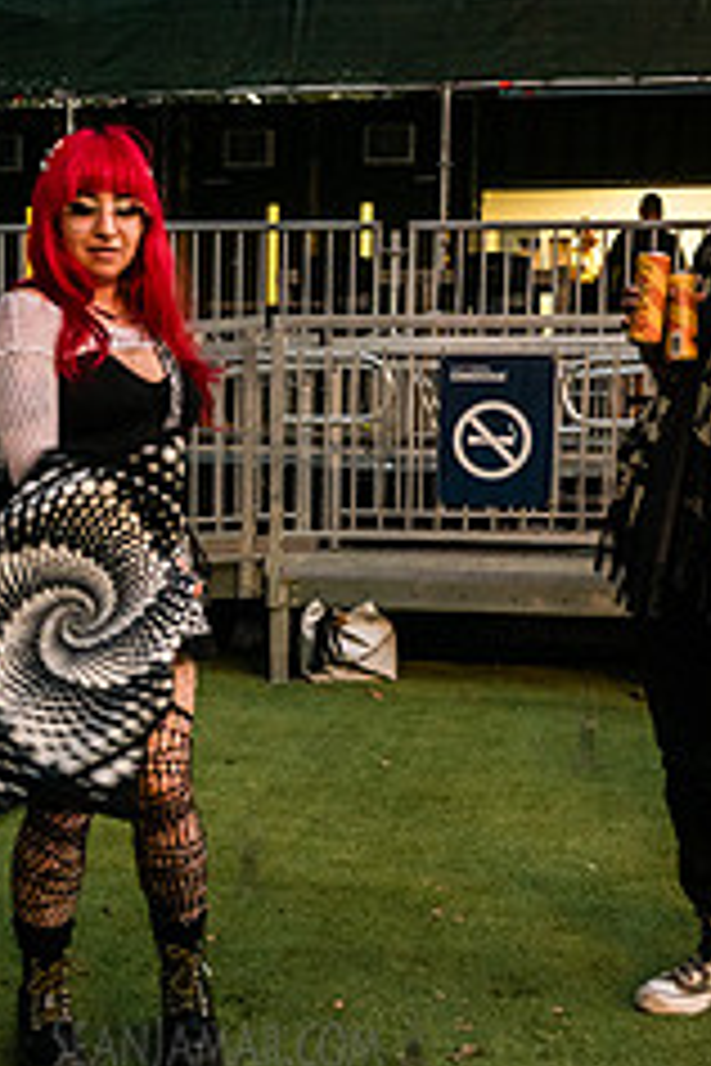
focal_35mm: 55
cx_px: 248
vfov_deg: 36.2
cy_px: 603
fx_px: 1629
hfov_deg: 24.5
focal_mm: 29
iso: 4000
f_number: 3.5
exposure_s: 1/320
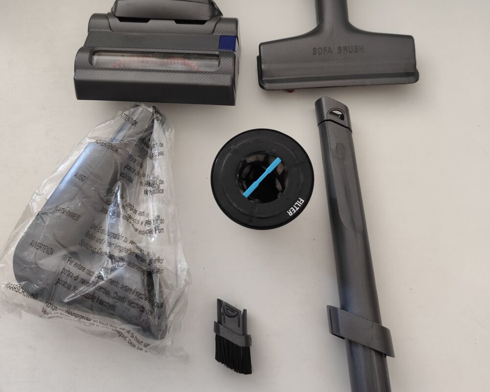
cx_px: 245
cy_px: 151
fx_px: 435
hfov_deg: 58.8
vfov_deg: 48.1
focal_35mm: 30
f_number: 1.65
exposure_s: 1/50
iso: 1250
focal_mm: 6.14
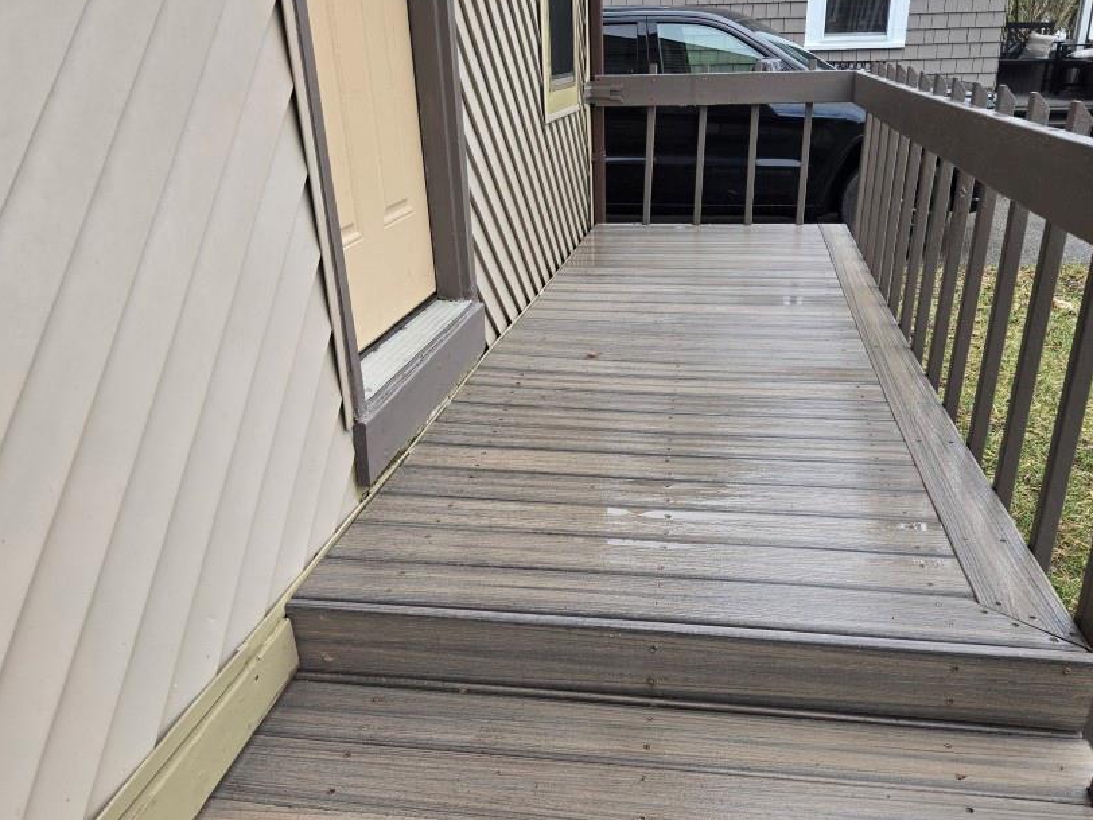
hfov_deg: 61.5
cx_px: 599
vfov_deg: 48.1
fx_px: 916
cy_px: 458
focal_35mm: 29
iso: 25
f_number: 1.8
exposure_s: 1/526
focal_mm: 5.4
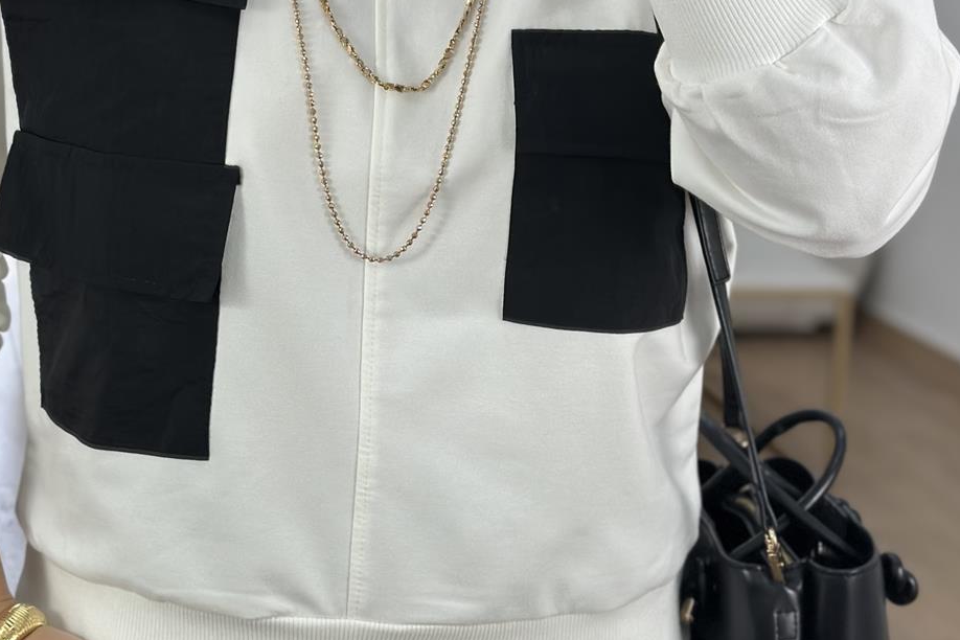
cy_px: 259
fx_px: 2320
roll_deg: -2.1
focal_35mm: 87
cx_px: 388
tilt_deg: -35.0
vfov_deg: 15.7
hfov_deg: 23.3
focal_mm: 6.86
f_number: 1.78
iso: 80
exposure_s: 1/433
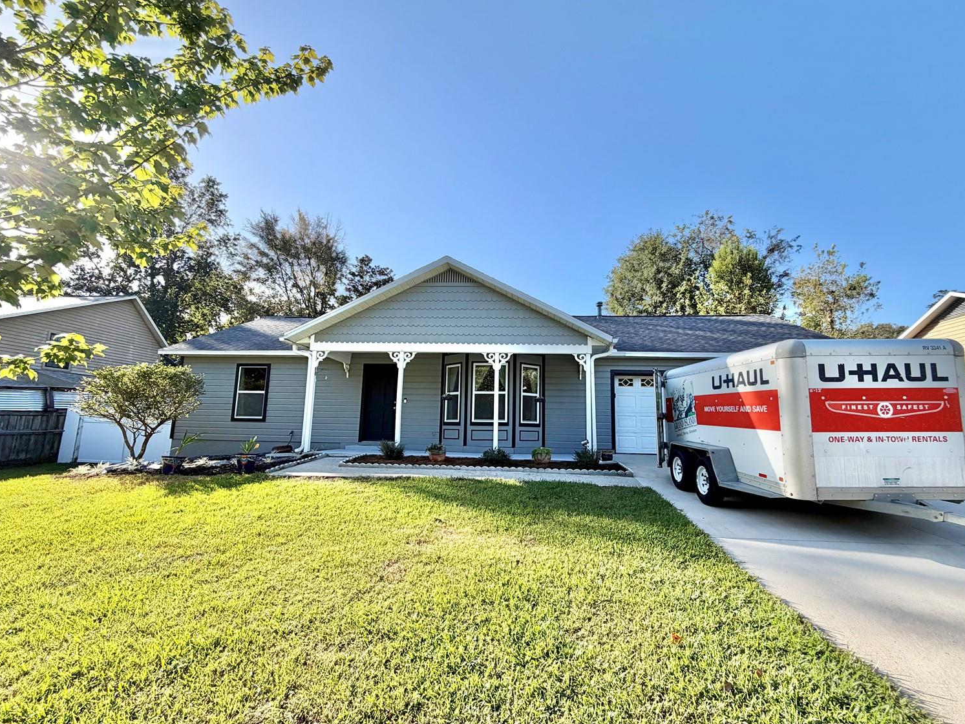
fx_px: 418
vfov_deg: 81.7
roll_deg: -0.5
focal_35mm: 15
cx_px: 509
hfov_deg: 98.1
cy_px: 367
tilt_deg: +8.9
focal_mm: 2.22
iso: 40
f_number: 2.2
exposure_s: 1/726
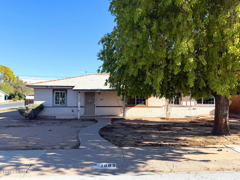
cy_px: 90
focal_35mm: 24
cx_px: 120
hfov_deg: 71.6
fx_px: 166
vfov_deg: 56.8
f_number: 1.78
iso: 80
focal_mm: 6.76
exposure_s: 1/2232
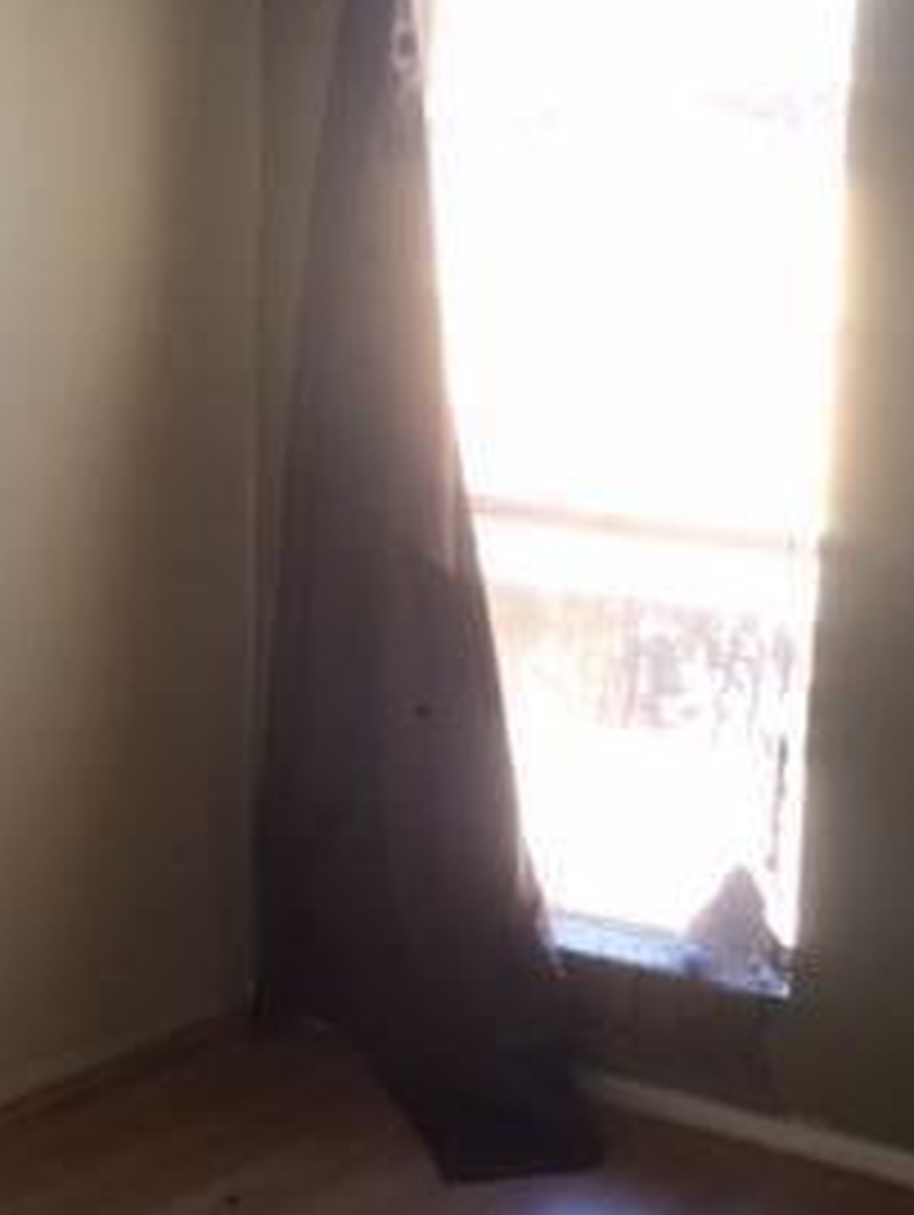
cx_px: 495
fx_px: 2496
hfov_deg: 20.7
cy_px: 693
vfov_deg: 27.3
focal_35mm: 71
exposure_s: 1/30
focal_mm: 4.12
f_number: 2.2
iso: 40
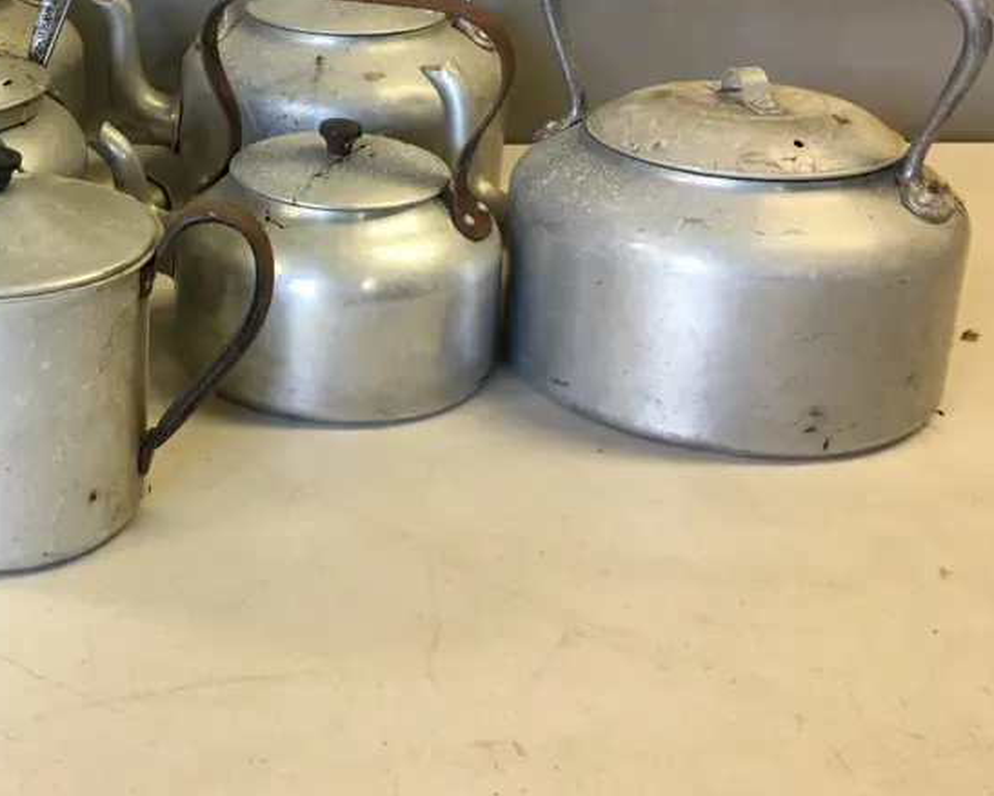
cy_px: 158
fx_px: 1560
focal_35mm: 53
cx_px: 96
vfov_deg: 28.0
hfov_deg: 33.5
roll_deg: -1.2
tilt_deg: -16.3
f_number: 2.2
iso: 40
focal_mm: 4.15
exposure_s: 1/33
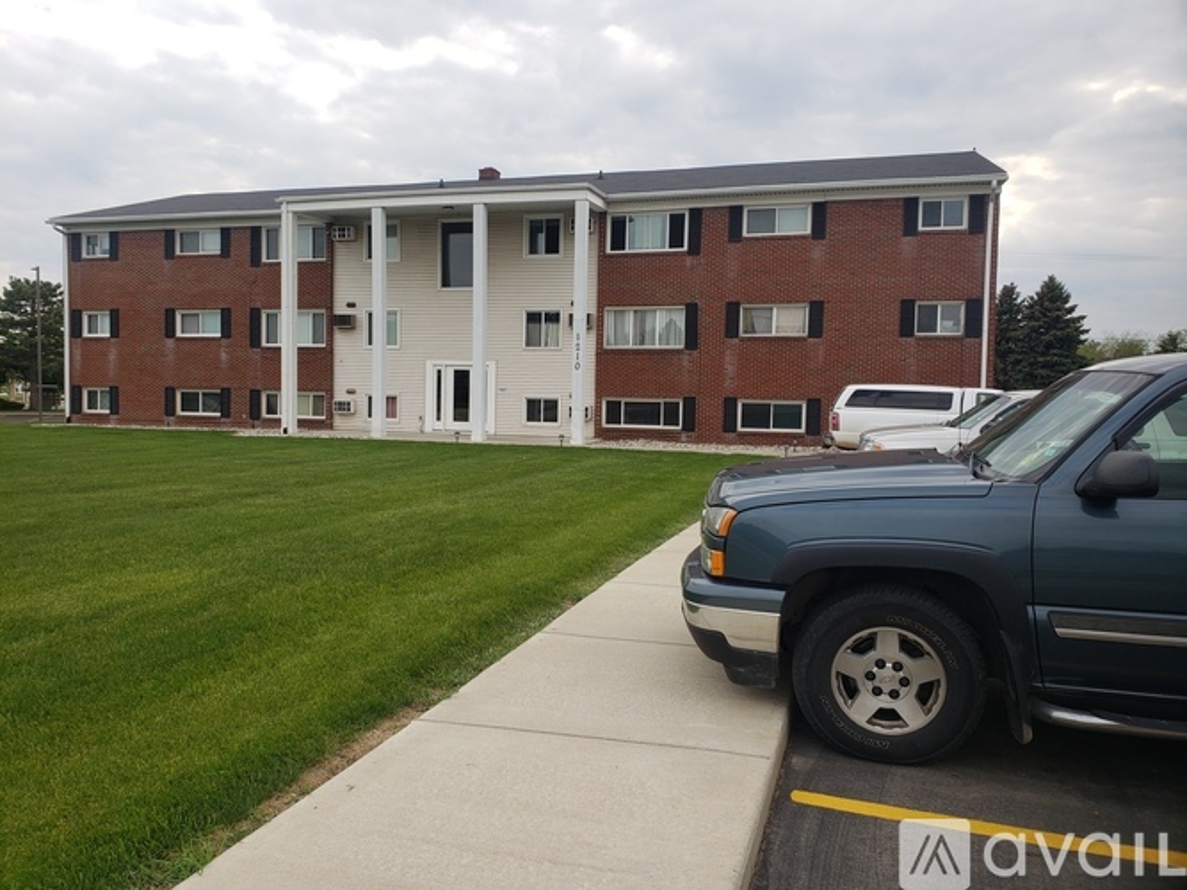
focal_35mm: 26
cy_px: 445
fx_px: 891
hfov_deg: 67.3
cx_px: 594
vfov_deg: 53.0
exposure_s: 1/794
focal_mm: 4.3
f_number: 2.4
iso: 50
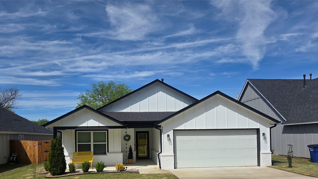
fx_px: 236
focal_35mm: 28
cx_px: 157
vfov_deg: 40.4
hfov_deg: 67.9
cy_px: 133
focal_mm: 5.4
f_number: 1.8
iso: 64
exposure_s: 1/7891
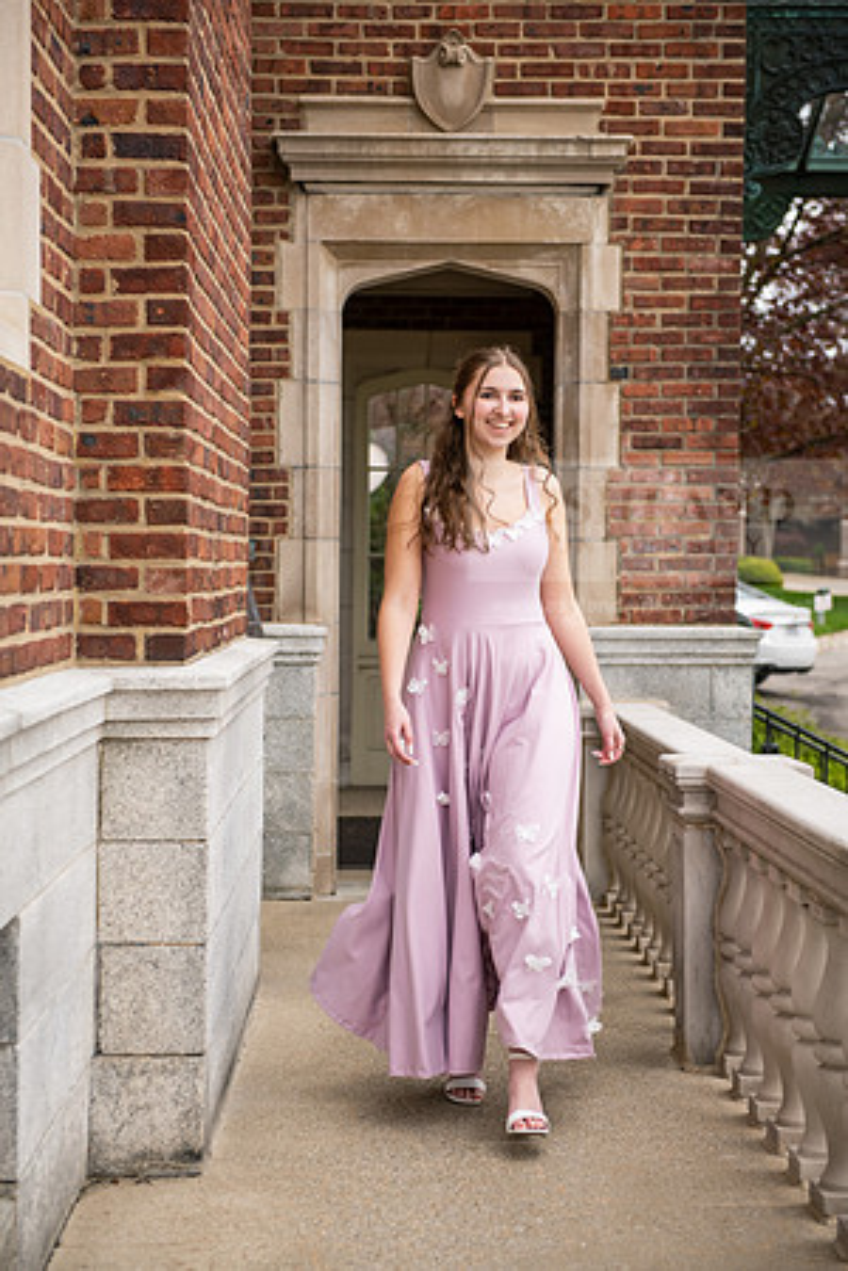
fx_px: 2190
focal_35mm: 62
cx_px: 424
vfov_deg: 32.4
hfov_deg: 21.9
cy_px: 636
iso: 400
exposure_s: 1/320
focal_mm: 62
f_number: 4
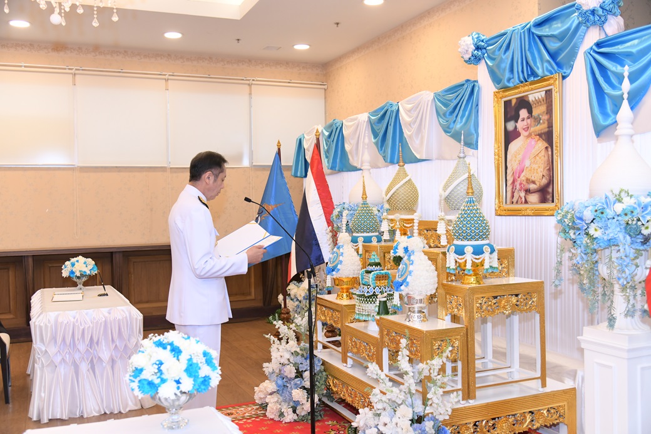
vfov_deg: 38.9
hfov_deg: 55.8
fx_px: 615
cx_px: 326
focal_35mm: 34
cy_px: 217
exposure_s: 1/100
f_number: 4.5
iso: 1600
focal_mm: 34
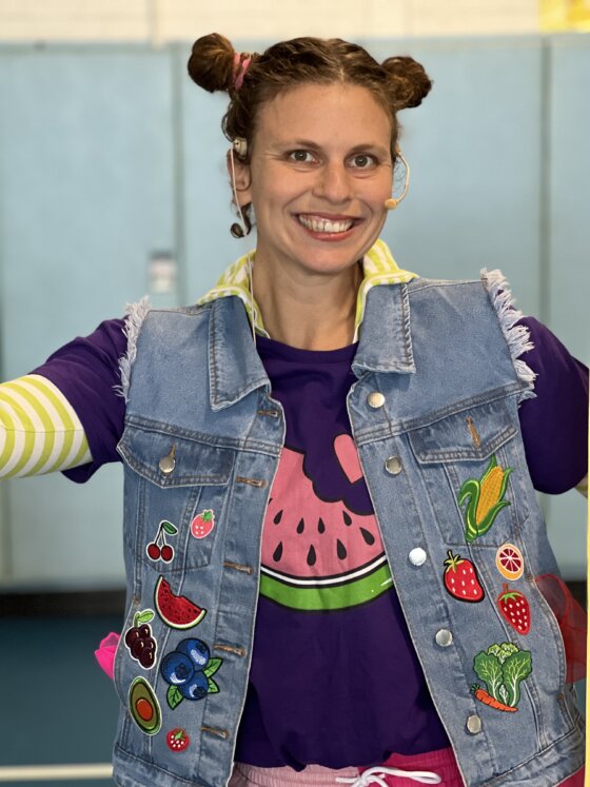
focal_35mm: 77
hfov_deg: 19.1
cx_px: 295
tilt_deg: -7.1
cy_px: 394
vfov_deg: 25.3
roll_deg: +1.3
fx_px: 1750
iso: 250
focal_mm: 9
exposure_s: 1/40
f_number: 2.8
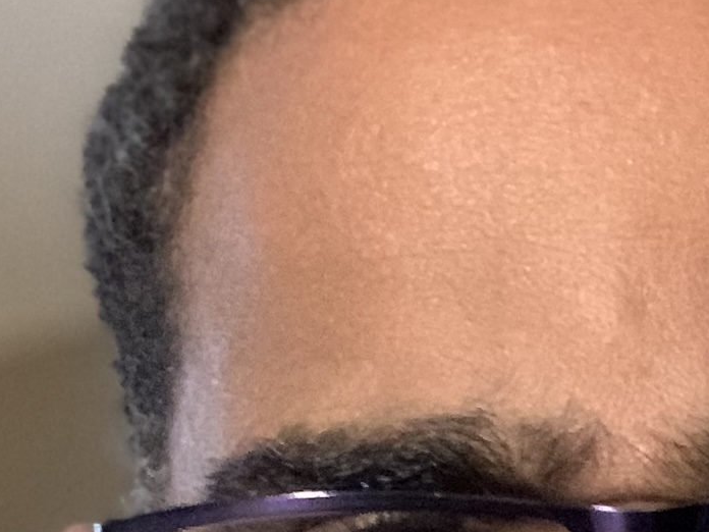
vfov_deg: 10.2
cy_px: 734
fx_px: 2908
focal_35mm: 142
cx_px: 768
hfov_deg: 13.6
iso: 800
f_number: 2.2
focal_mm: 2.87
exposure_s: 1/14
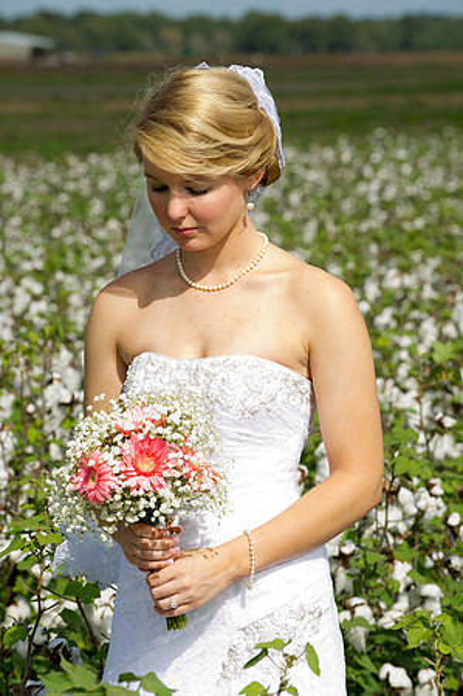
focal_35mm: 170
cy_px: 348
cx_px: 232
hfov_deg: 8.1
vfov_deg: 12.1
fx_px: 3287
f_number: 8
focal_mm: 170
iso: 160
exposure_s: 1/200
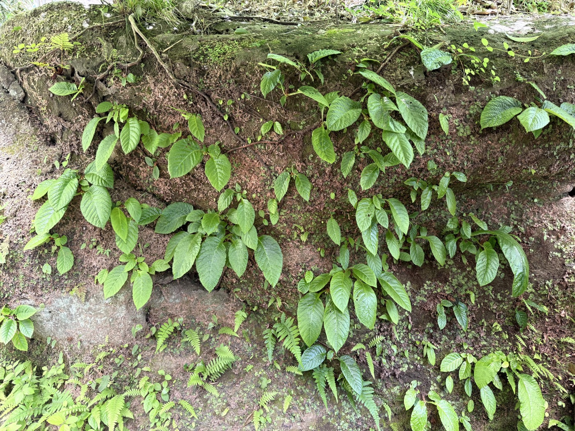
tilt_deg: -12.2
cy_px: 216
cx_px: 288
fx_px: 399
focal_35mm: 24
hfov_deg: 71.6
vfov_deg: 56.8
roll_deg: -0.3
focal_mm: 6.76
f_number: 1.78
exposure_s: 1/121
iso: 125
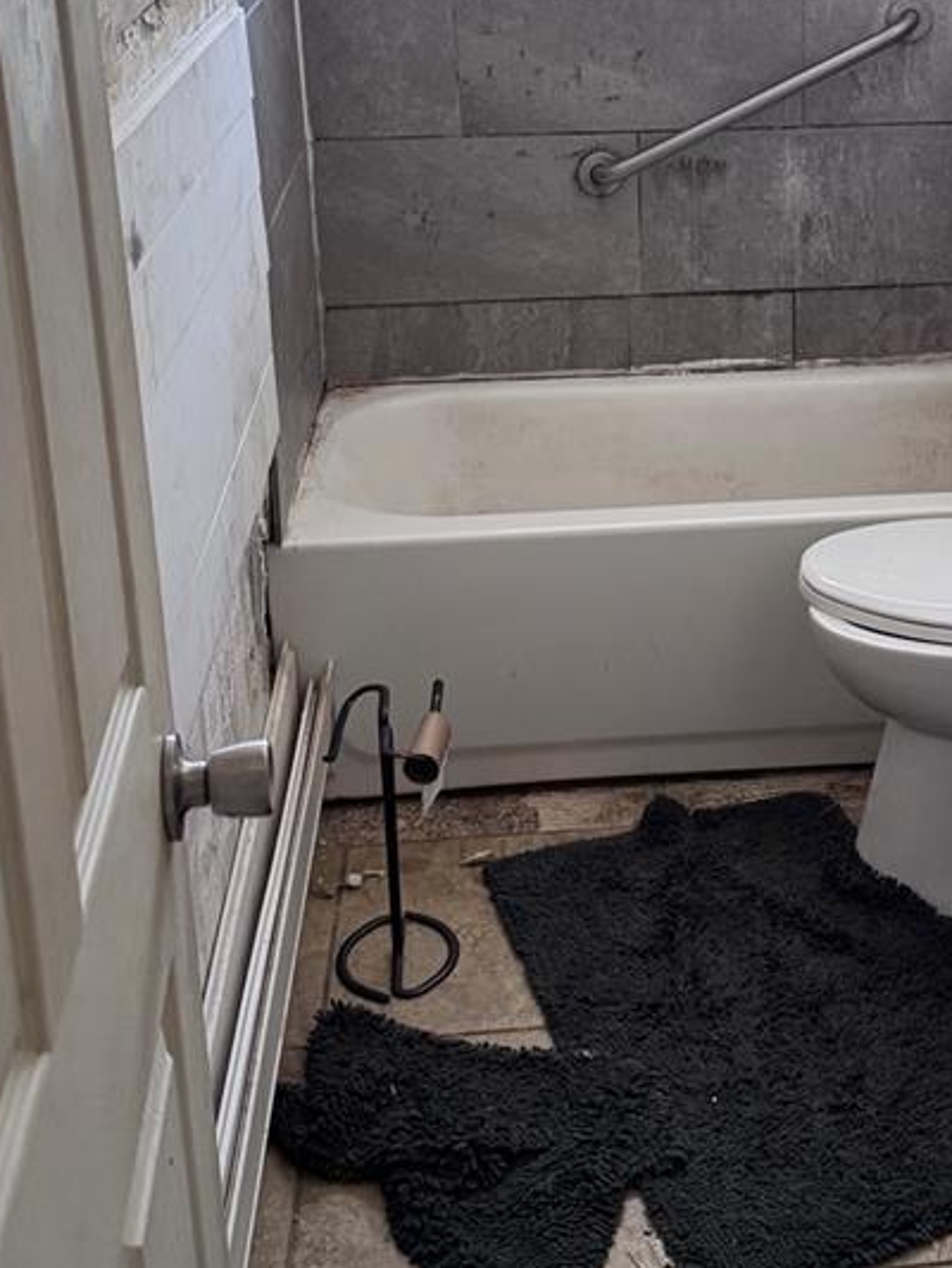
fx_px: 1979
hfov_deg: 26.5
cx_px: 769
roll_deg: +0.8
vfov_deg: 34.9
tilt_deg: -17.9
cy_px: 347
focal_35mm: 54
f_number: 1.78
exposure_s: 1/60
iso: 320
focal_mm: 6.76
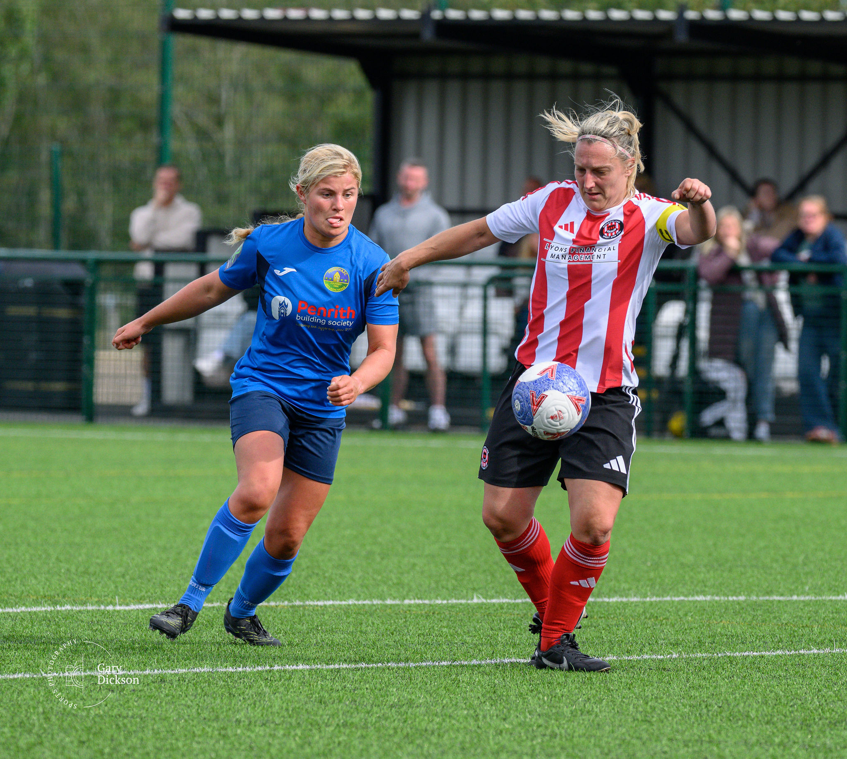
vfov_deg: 3.7
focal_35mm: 446
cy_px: 339
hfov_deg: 4.1
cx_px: 494
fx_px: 11716
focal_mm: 240
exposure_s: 1/1600
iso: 640
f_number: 5
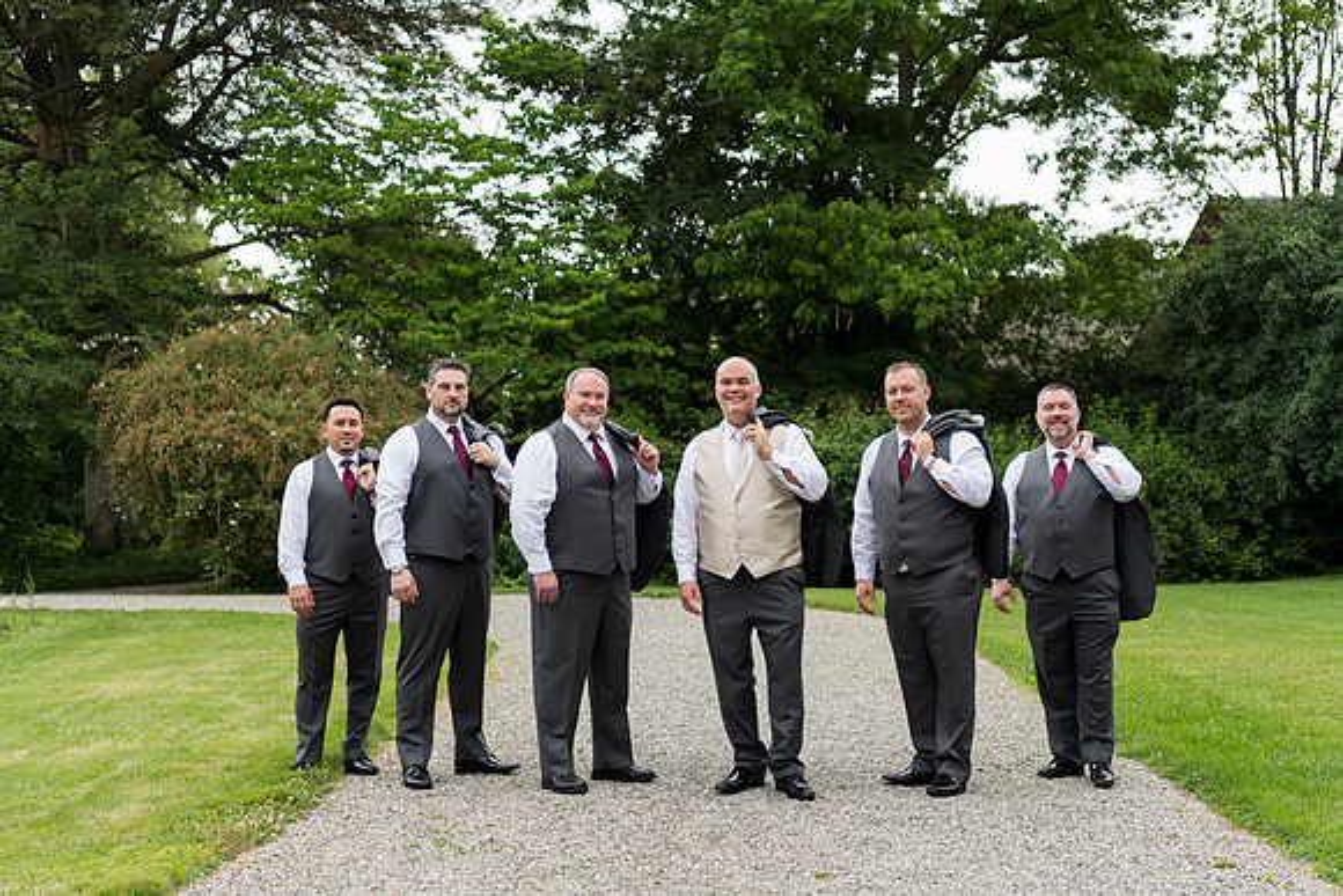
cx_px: 672
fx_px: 1894
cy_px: 448
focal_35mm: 51
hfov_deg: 39.0
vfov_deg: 26.6
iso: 64
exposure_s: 1/200
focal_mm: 50
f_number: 2.8
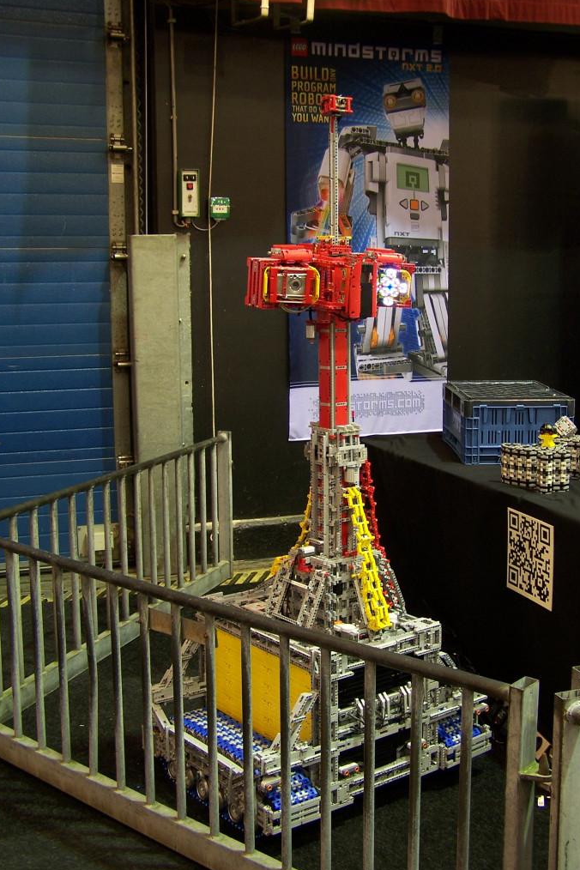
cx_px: 322
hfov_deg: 31.9
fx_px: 1015
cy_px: 435
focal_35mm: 42
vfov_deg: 46.4
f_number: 2.8
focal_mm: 6.7
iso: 80
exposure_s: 1/2
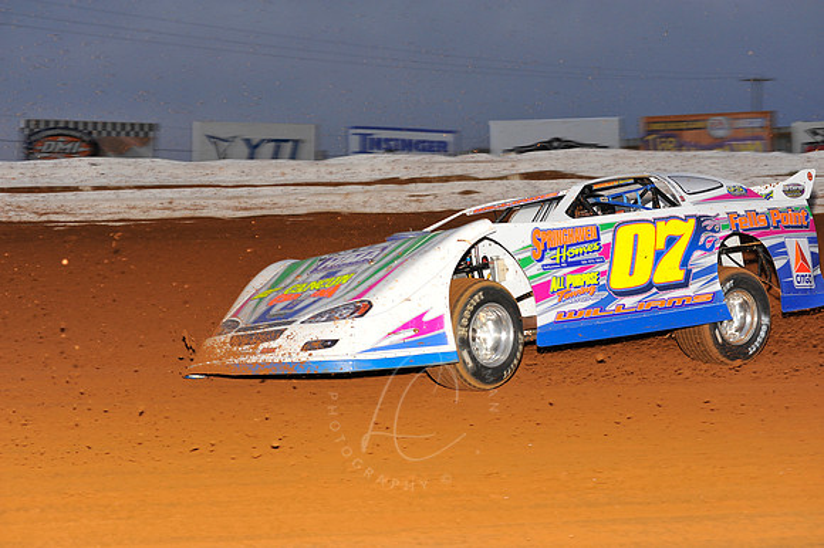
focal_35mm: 86
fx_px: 1967
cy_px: 274
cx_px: 412
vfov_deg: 15.9
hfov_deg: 23.7
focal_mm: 86
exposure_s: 1/250
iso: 500
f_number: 5.6
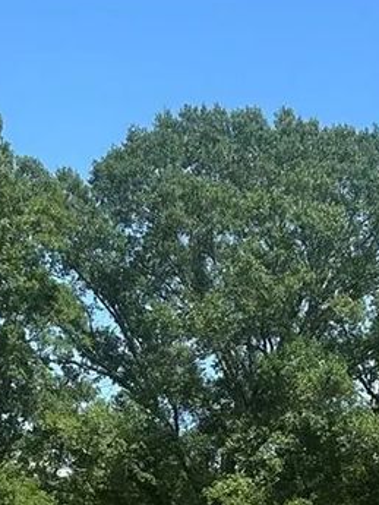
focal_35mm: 95
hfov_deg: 15.6
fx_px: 1386
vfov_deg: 18.1
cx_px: 142
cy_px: 779
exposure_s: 1/2882
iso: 80
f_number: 1.78
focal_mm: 6.86
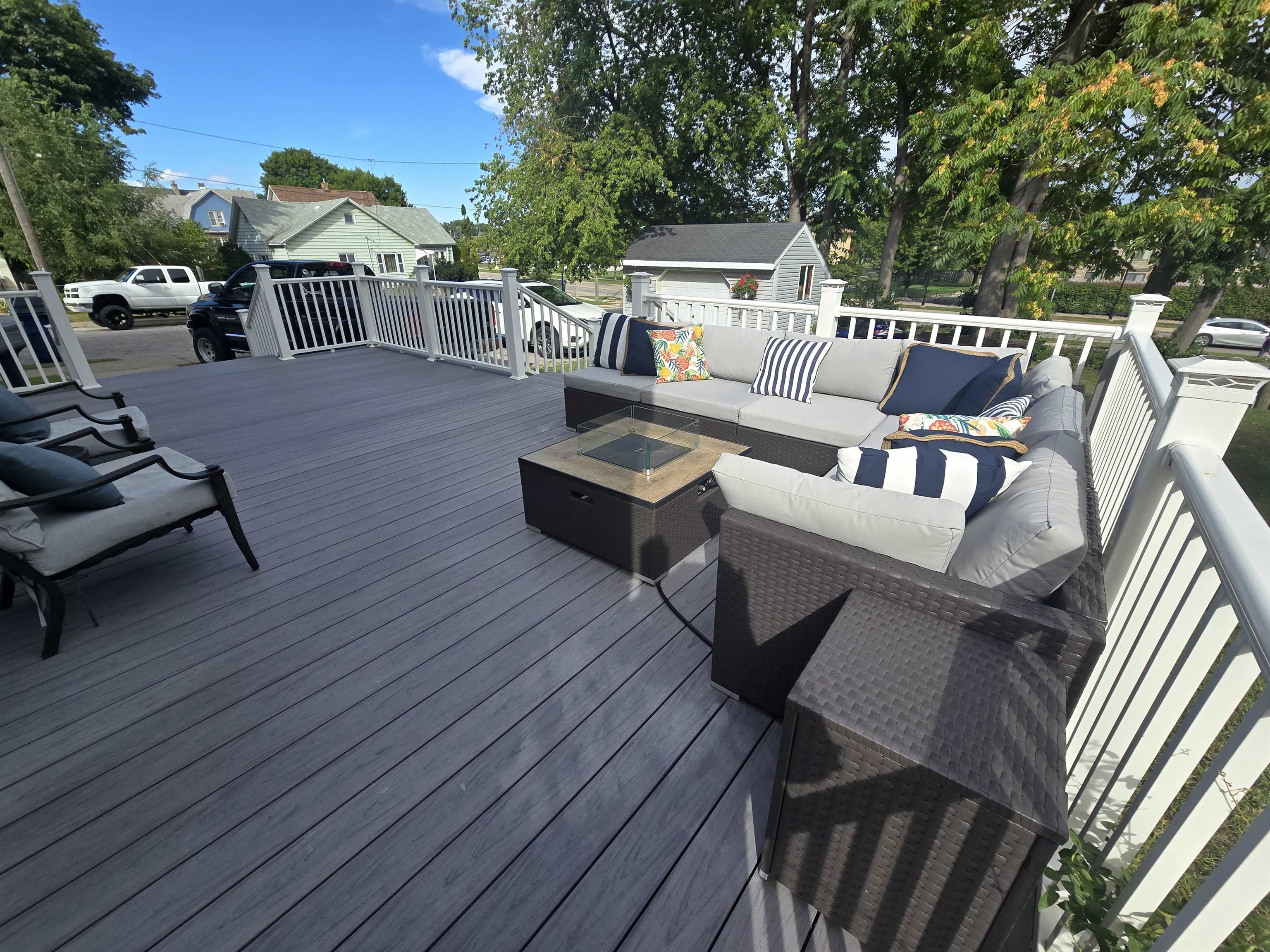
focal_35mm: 13
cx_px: 635
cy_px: 476
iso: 50
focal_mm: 2.2
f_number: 2.2
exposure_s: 1/1258
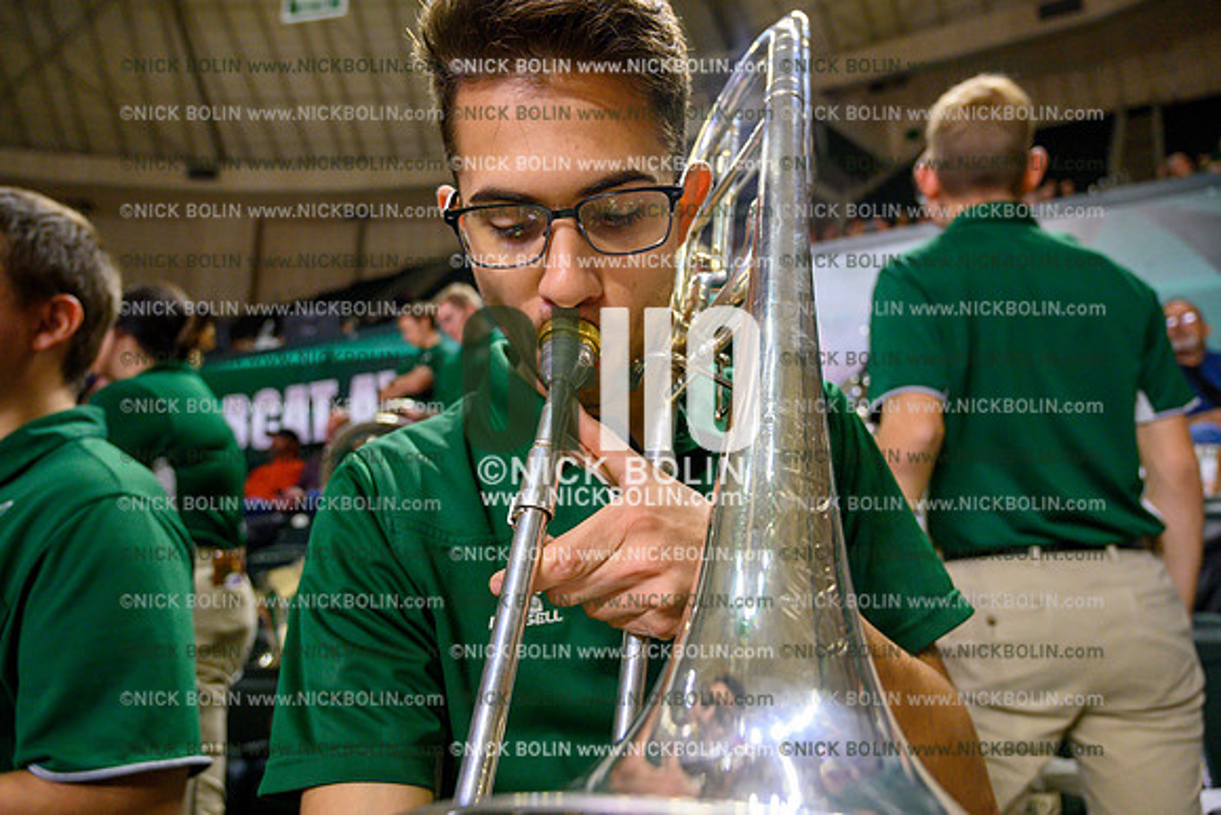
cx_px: 610
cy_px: 408
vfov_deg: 53.2
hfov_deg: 73.7
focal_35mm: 24
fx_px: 814
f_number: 4.5
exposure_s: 1/200
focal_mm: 24
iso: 3200
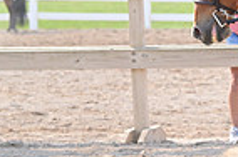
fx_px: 3028
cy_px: -36
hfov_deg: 4.4
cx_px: 481
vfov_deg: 3.0
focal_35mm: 459
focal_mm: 112
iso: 1000
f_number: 6.3
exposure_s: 1/1250
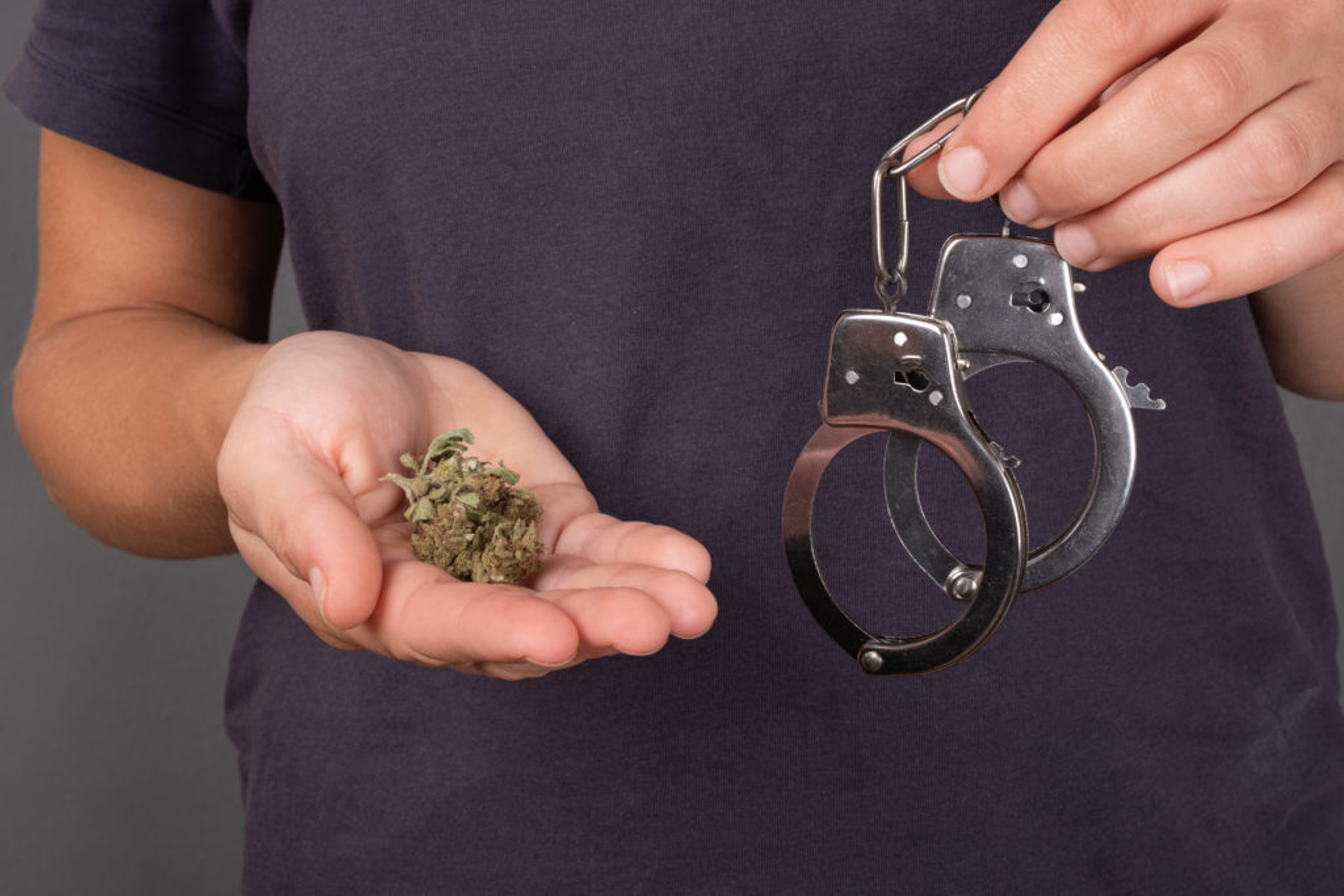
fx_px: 2016
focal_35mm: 54
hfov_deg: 36.9
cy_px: 448
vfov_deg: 25.1
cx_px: 672
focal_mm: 35.8
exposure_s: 1/125
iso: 200
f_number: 13
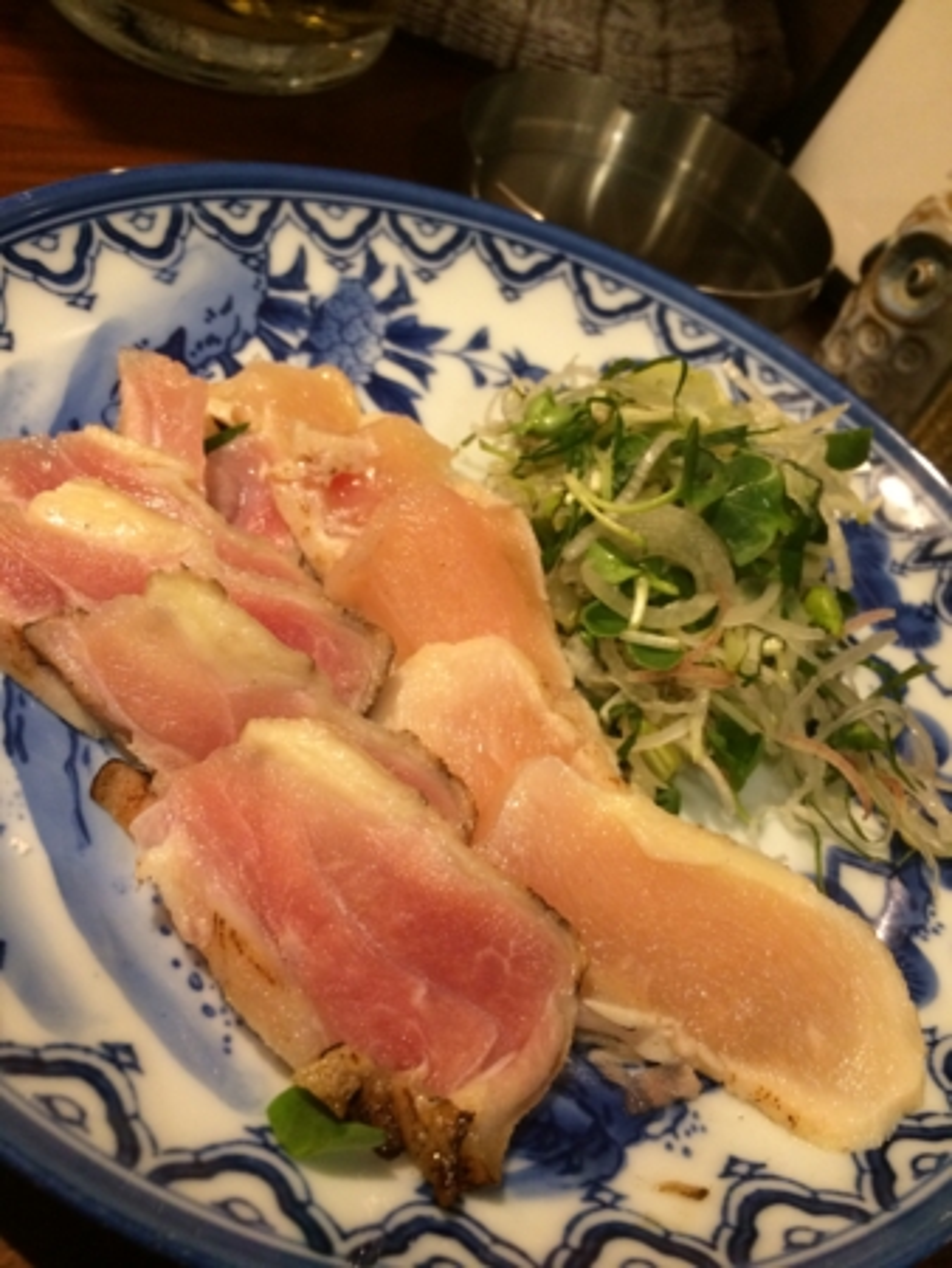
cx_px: 476
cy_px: 634
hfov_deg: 48.3
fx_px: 1062
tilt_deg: -46.2
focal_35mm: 29
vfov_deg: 61.6
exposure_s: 1/33
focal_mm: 4.15
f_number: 2.2
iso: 250
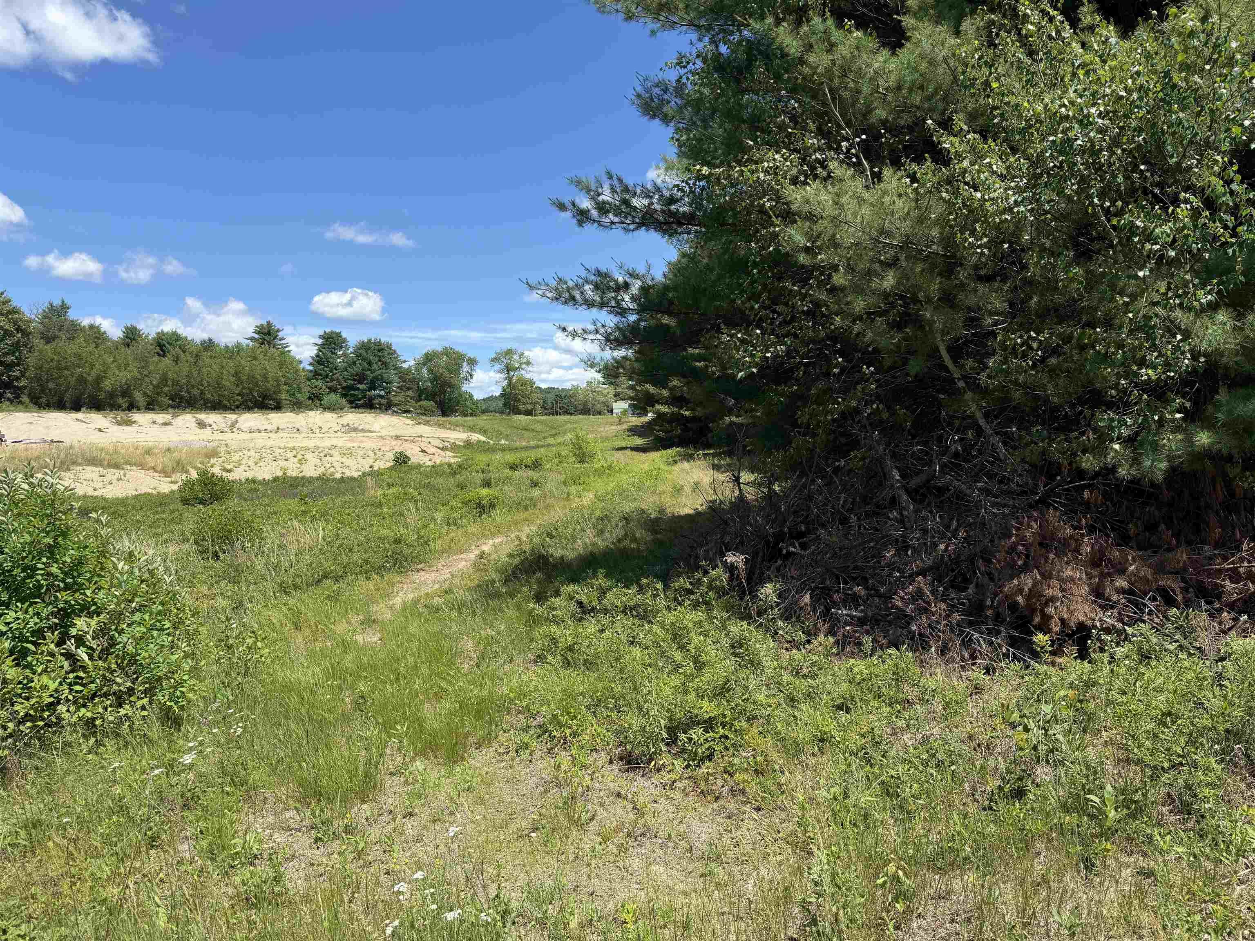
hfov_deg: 71.6
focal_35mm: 24
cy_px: 470
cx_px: 628
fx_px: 870
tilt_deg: -1.5
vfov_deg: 56.8
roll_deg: +0.9
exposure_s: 1/3425
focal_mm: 6.76
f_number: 1.78
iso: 80
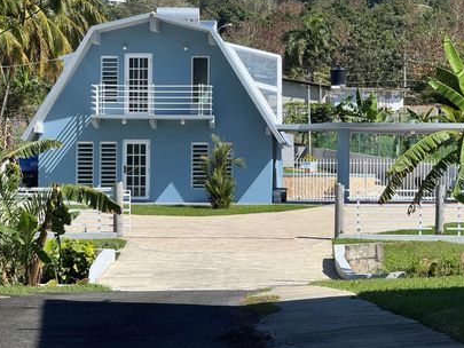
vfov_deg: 10.0
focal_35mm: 148
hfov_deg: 13.3
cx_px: 205
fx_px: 1984
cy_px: 172
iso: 50
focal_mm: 15.66
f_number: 2.8
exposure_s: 1/1148
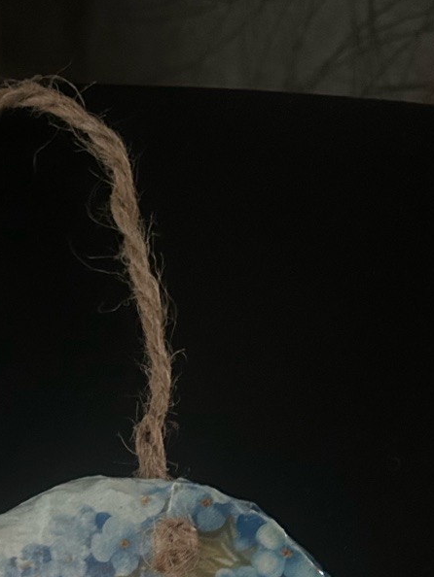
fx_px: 1169
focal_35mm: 70
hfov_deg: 20.0
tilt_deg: -72.9
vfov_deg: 24.0
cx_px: -53
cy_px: 771
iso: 1000
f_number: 1.5
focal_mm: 5.7
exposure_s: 1/30
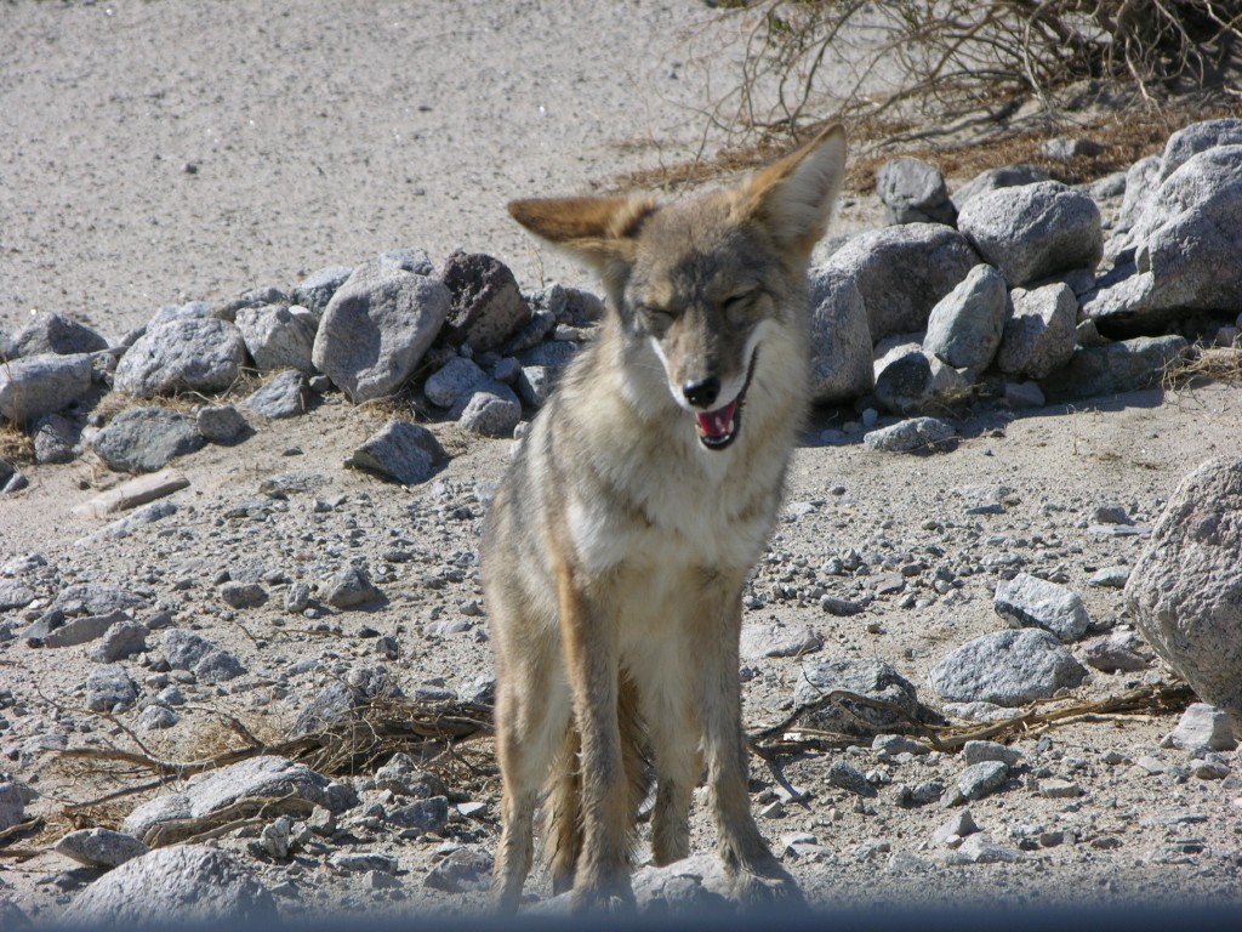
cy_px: 466
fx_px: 7893
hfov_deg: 9.0
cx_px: 621
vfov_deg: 6.8
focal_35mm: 220
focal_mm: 56.7
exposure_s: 1/302
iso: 50
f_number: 5.8
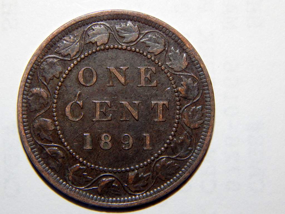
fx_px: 1317
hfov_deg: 12.3
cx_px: 142
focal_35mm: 160
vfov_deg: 9.3
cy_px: 107
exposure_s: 1/30
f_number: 10.1
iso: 200
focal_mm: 28.7
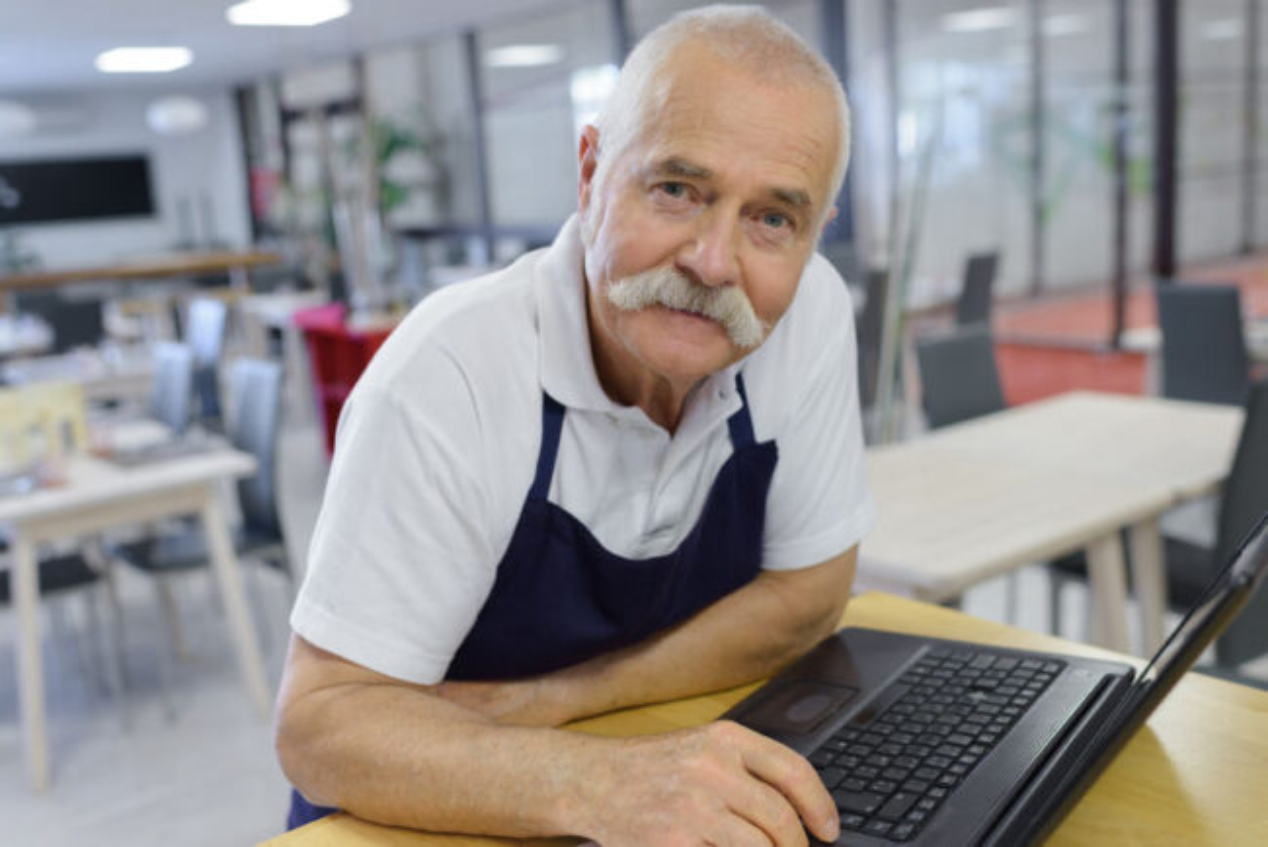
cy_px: 424
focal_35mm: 35
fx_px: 1233
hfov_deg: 54.4
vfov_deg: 37.9
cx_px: 634
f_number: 2.8
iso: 640
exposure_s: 1/80
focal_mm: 35
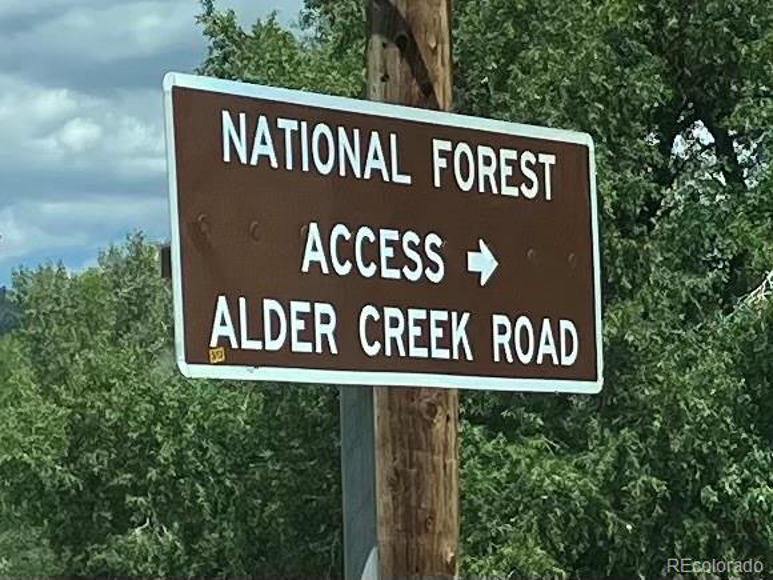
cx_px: 386
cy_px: 290
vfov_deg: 49.7
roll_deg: +1.3
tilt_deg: +8.4
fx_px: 625
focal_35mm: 28
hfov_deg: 63.4
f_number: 1.8
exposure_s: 1/2208
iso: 32
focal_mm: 3.99
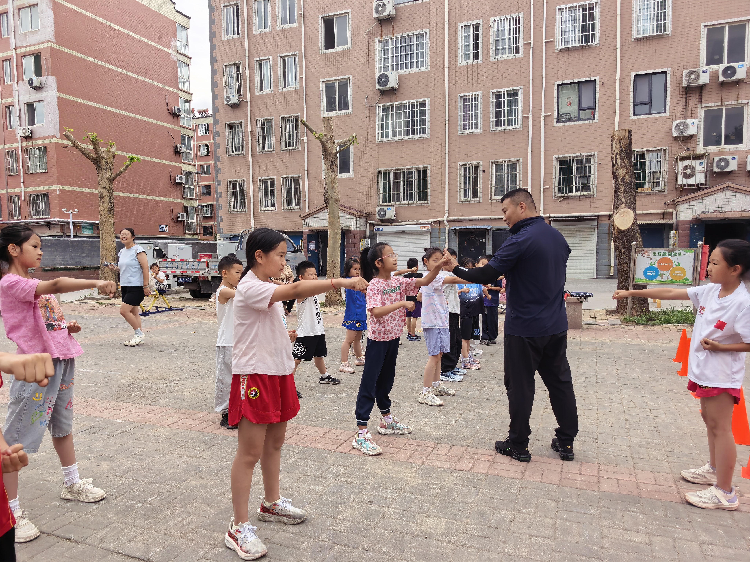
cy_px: 281
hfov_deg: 71.6
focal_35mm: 24
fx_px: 520
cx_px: 375
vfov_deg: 56.8
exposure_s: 1/2445
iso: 80
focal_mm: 5.75
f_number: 2
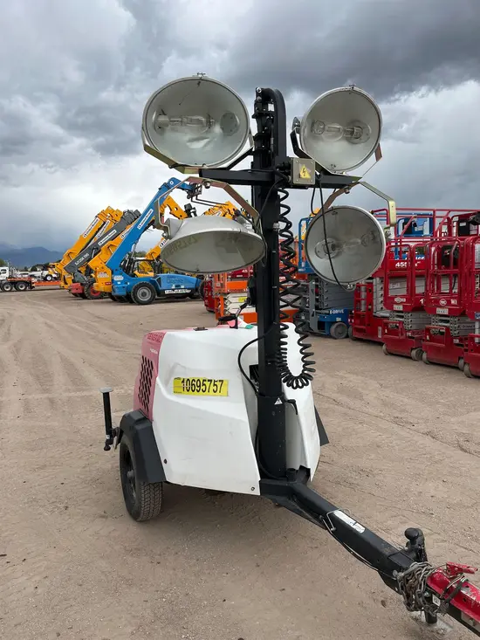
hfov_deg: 53.1
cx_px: 240
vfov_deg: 67.3
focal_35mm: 26
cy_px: 320
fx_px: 481
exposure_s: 1/1536
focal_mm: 5.1
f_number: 1.6
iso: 50
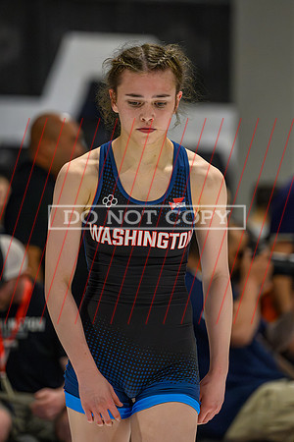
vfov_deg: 6.9
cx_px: 147
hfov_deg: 4.6
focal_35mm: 297
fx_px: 3640
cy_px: 194
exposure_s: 1/800
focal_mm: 175
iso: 9000
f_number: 2.8
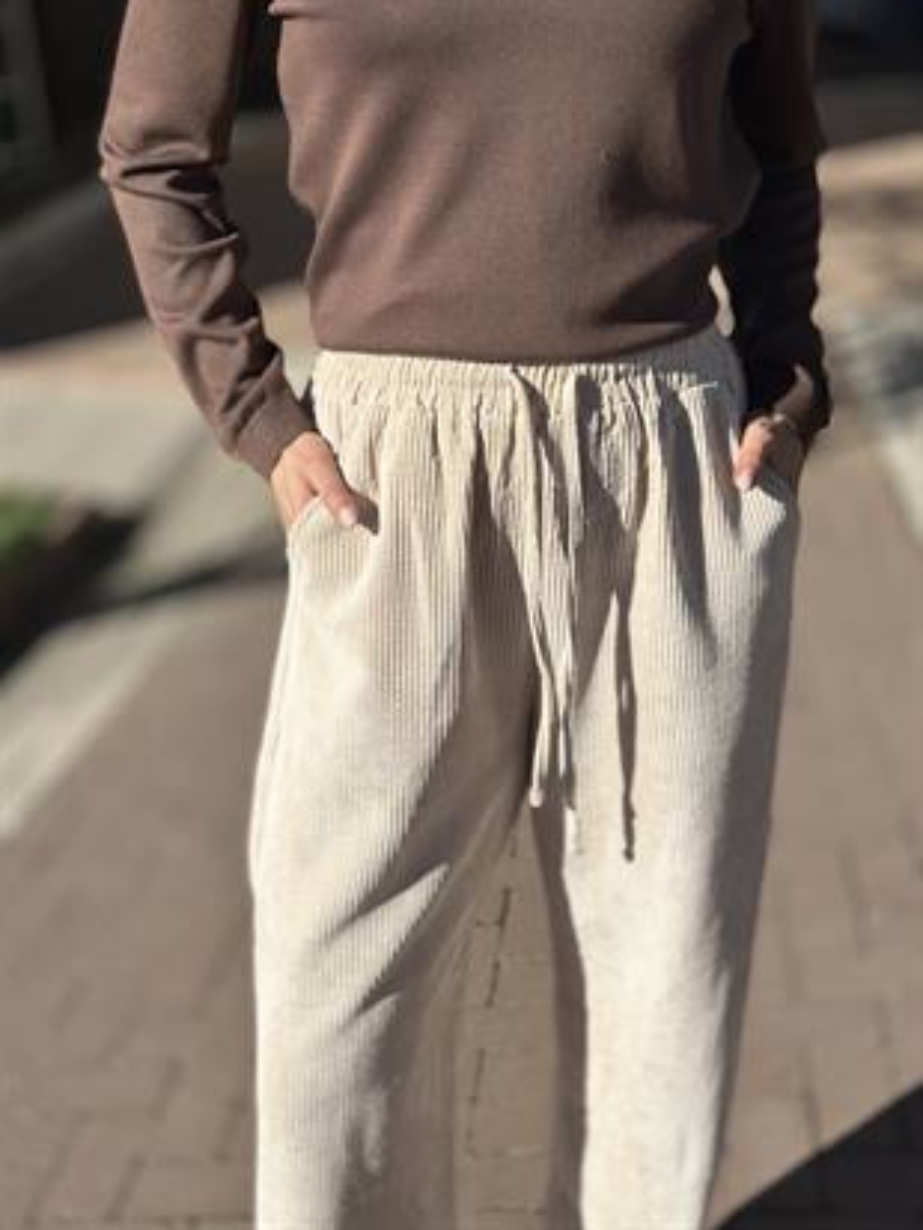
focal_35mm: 48
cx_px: 462
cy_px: 615
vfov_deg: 39.6
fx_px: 1706
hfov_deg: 30.3
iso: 100
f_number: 1.78
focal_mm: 6.86
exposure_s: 1/9804
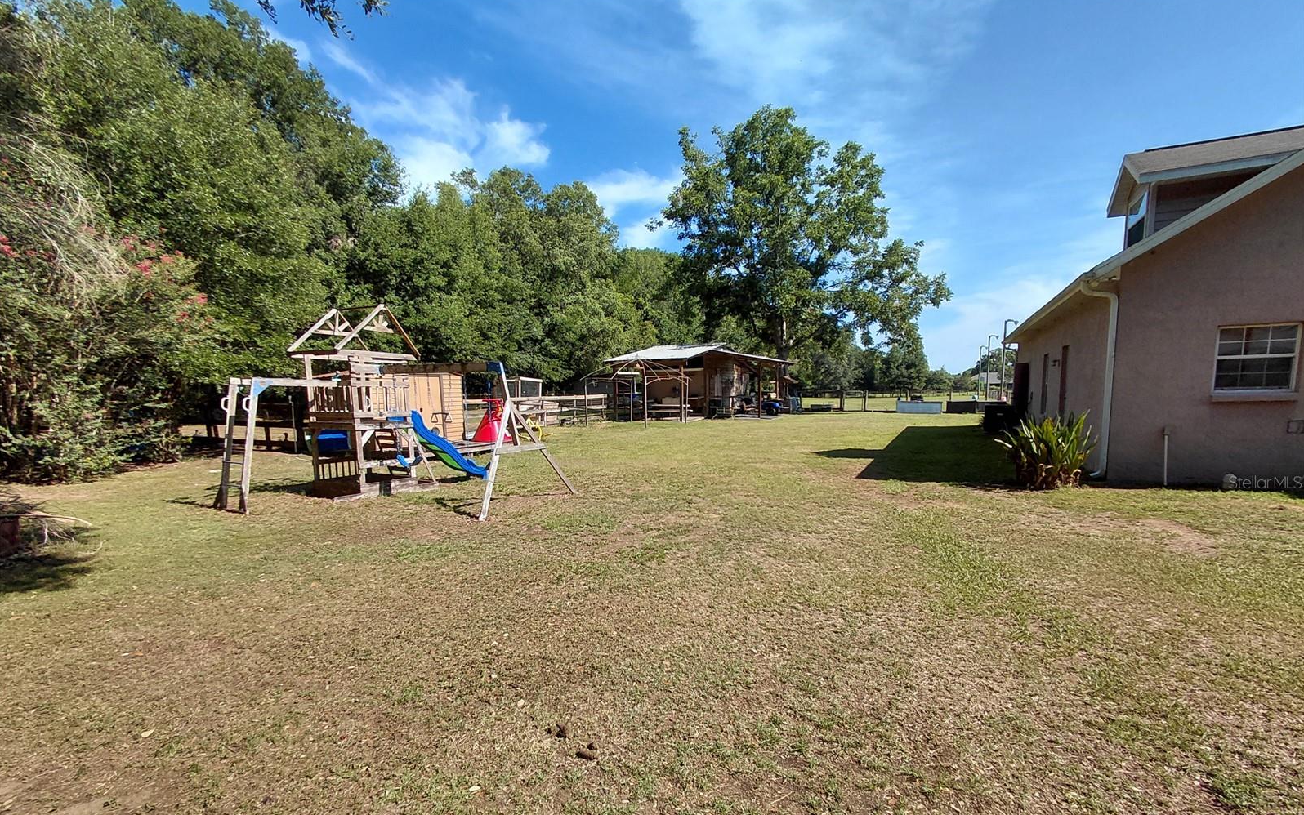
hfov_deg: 94.4
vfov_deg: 67.5
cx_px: 652
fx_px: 604
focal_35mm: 17
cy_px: 482
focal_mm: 1.64
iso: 40
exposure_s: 1/1313
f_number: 2.2
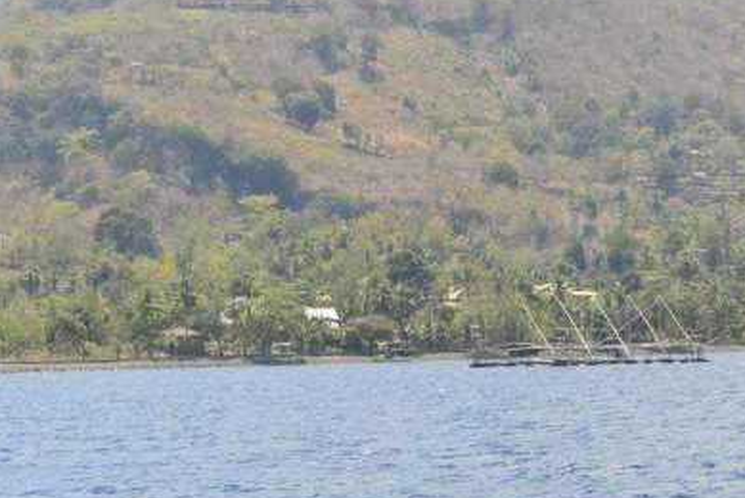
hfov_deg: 14.2
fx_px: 2982
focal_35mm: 144
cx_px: 546
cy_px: 270
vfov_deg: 9.5
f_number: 9
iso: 250
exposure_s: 1/320
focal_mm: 70
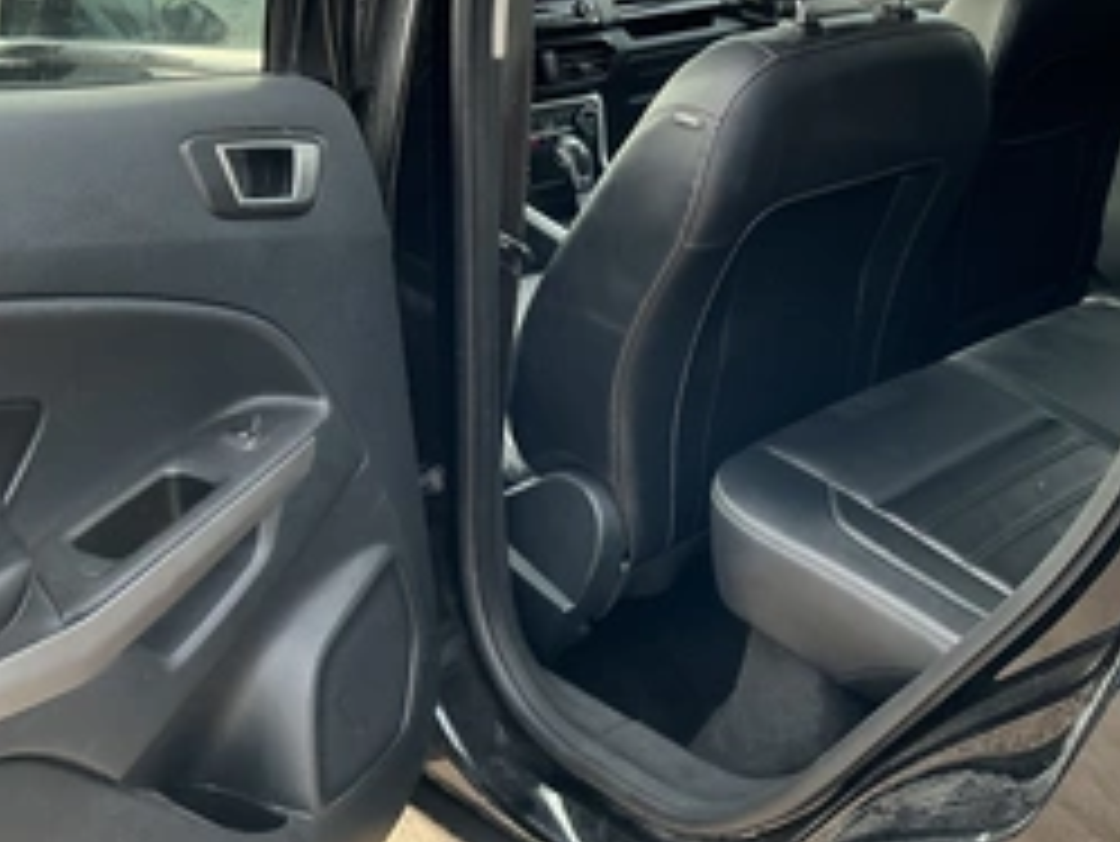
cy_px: 239
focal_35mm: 45
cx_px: 855
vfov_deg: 31.8
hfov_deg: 40.7
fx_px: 1457
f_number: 1.8
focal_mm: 3
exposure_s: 1/164
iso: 32
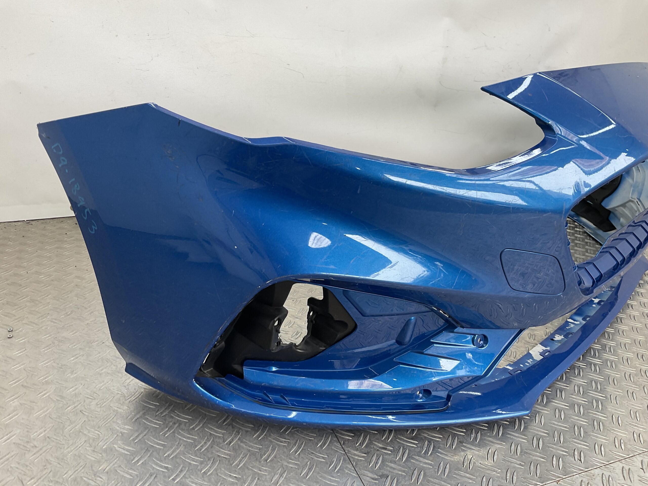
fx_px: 543
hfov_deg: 61.7
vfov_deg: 48.2
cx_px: 324
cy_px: 243
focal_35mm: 29
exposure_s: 1/120
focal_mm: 3
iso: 25
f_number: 1.8
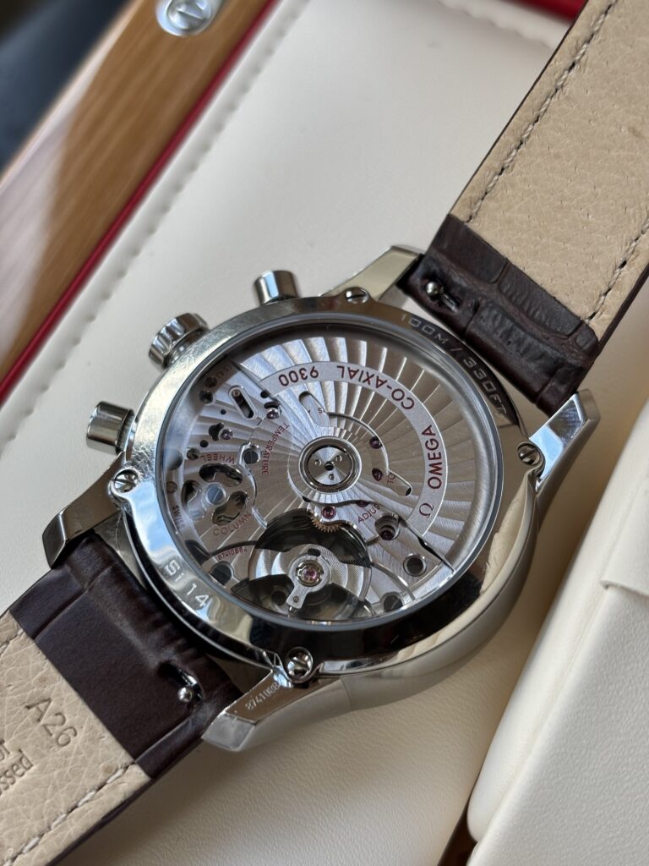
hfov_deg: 28.0
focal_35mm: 52
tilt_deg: -63.9
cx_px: 324
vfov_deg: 36.8
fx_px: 1300
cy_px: 433
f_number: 1.6
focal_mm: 5.96
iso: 32
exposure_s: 1/121
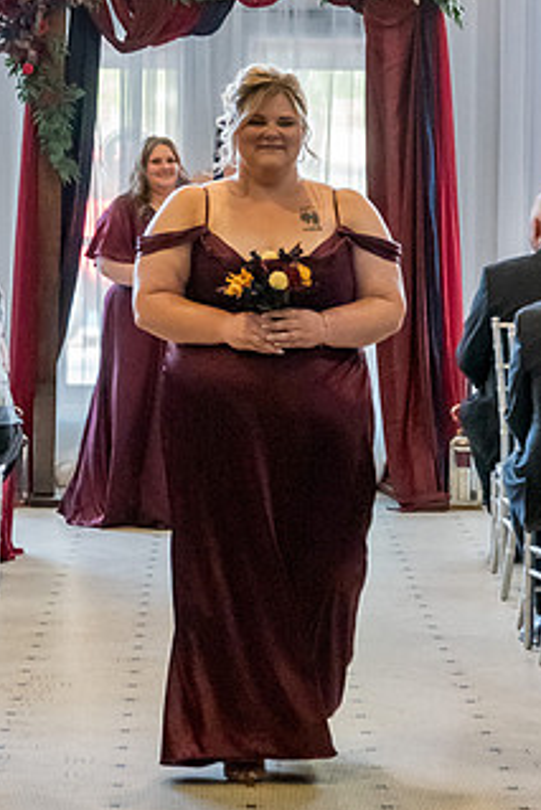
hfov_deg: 11.7
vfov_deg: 17.5
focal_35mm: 117
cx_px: 269
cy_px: 401
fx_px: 2634
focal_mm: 30.5
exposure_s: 1/100
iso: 1600
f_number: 3.5
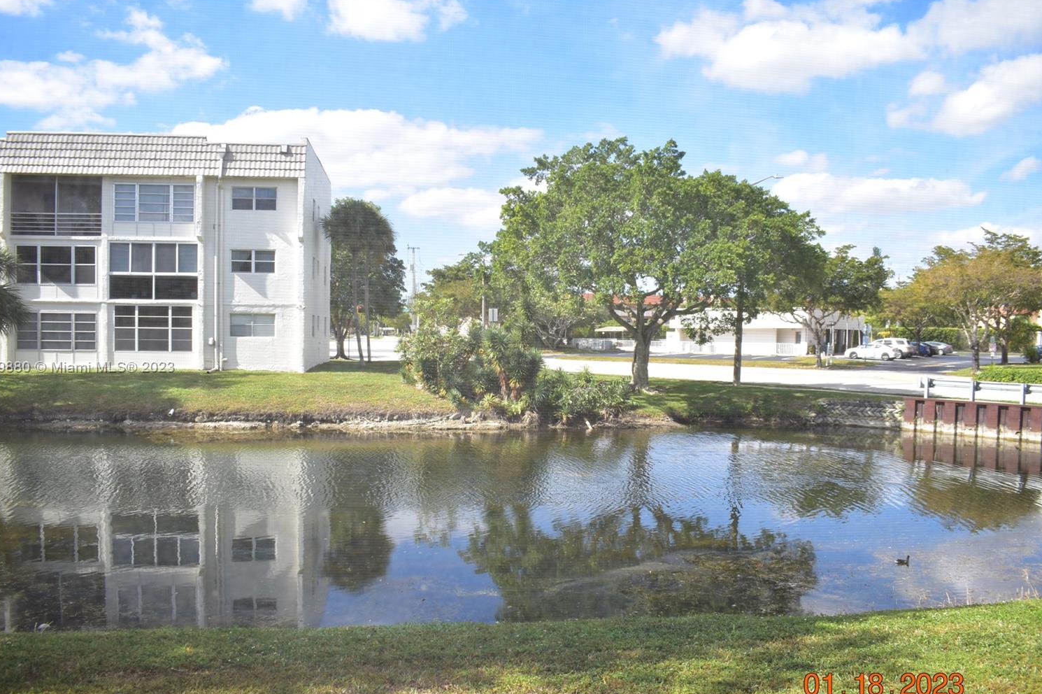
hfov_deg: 63.7
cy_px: 368
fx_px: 839
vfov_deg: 44.9
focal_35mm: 29
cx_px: 510
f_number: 5.6
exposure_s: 1/200
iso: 100
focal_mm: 18
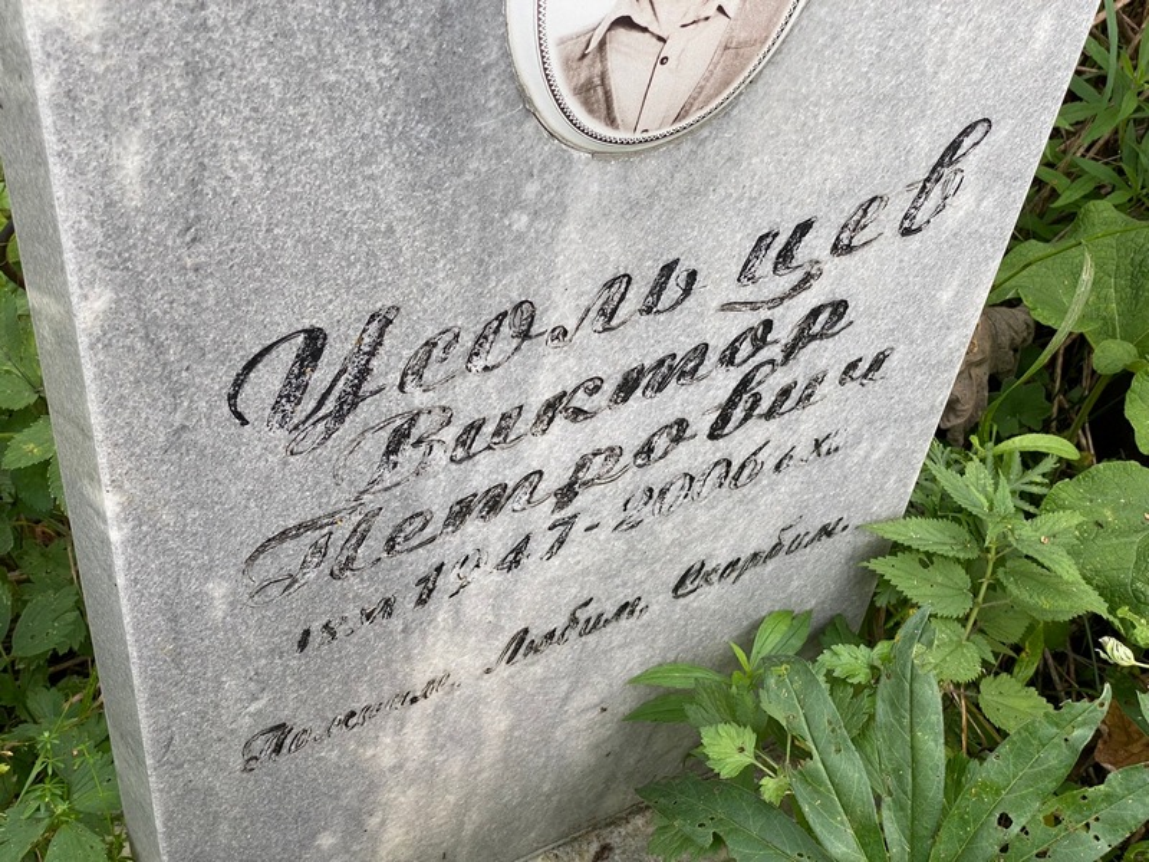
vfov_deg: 28.0
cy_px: 431
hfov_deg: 36.8
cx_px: 574
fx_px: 1726
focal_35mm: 52
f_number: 2
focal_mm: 6
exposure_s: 1/189
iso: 20
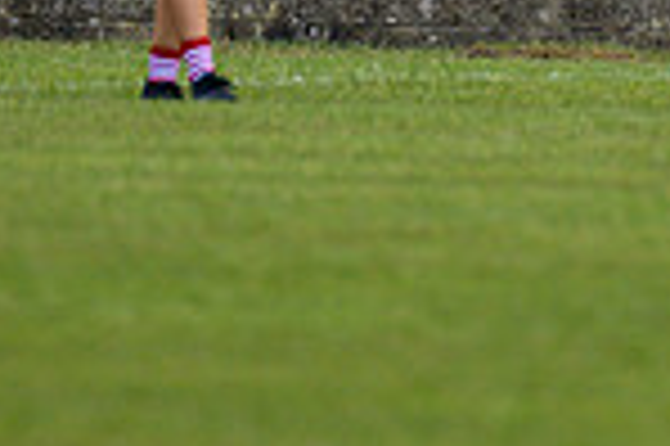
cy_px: -338
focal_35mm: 1753
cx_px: 575
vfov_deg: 0.8
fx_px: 32589
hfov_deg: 1.2
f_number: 2.8
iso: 360
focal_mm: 300
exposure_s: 1/3200
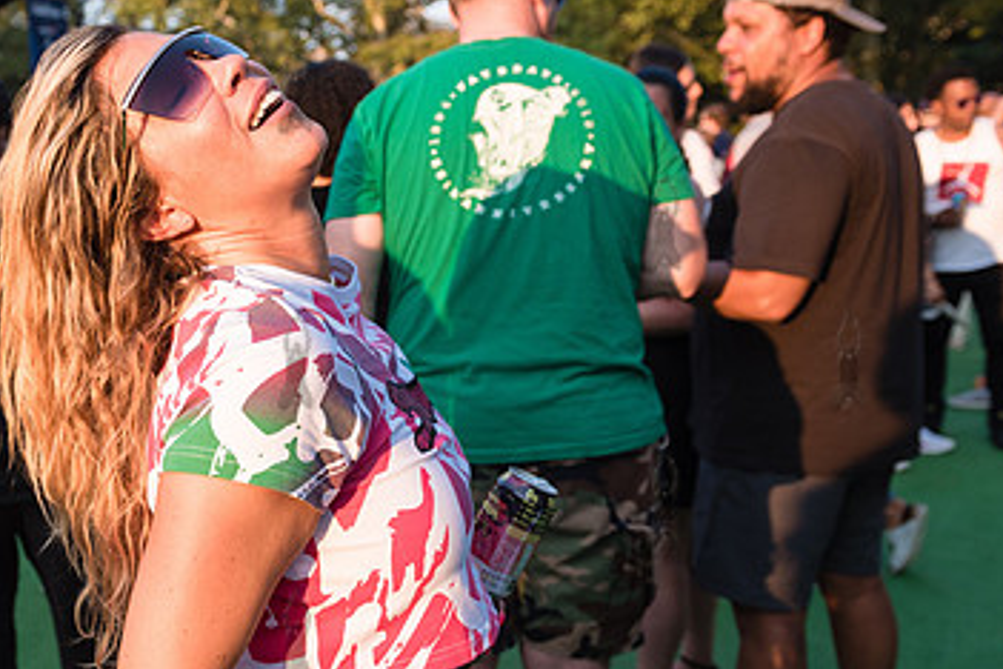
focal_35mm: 43
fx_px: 1198
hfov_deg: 44.4
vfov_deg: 31.2
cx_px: 294
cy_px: 359
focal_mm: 26
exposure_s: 1/800
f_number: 4
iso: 500
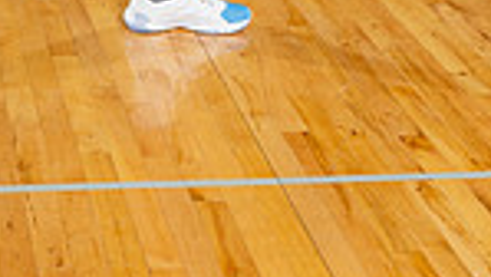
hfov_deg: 19.3
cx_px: 250
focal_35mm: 111
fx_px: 1446
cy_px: -363
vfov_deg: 9.8
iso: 400
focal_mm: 35
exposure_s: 1/250
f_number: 5.6
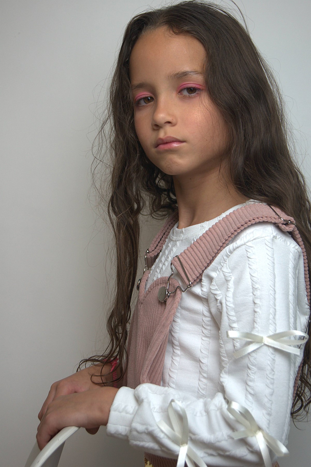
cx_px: 156
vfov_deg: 29.9
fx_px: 875
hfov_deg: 20.2
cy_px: 234
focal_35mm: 68
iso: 160
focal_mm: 45
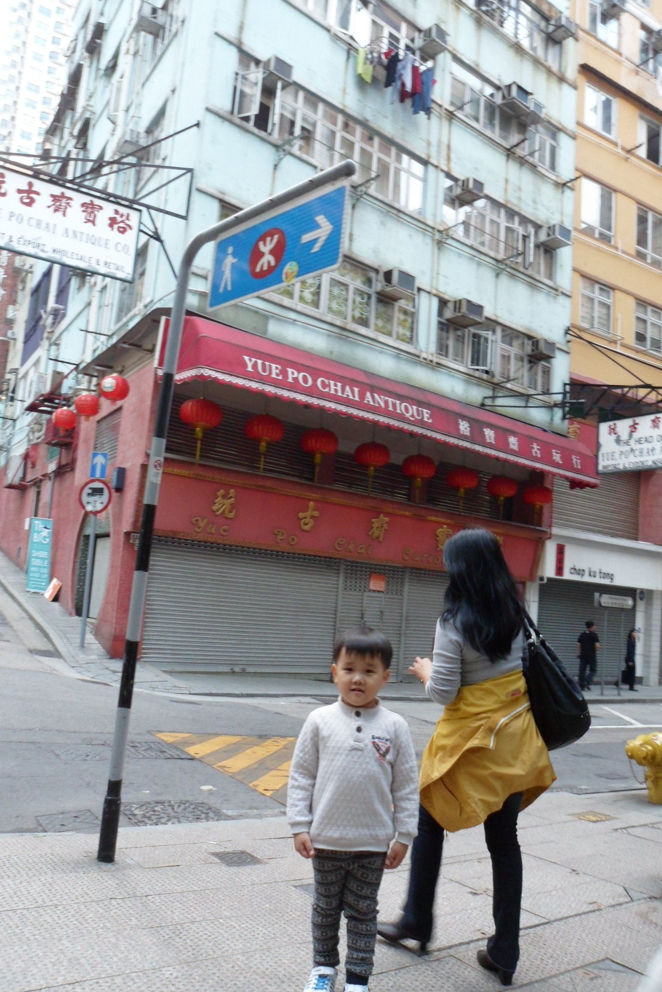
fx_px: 772
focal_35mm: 28
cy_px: 501
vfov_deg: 65.5
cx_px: 352
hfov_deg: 46.4
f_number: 3.3
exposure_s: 1/45
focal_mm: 4.9
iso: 200
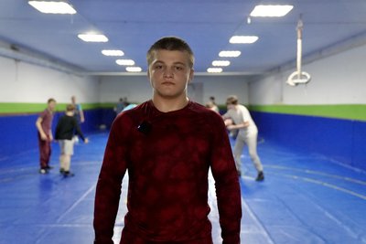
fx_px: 386
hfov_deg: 50.7
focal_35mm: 38
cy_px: 122
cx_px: 183
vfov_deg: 35.1
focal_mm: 38
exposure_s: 1/60
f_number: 2.8
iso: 12800
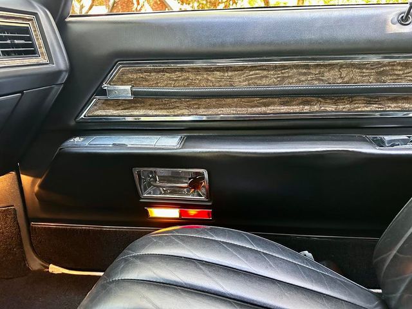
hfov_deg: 71.6
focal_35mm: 24
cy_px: 154
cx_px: 206
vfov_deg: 56.8
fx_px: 286
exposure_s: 1/58
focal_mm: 6.86
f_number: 1.78
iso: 1000
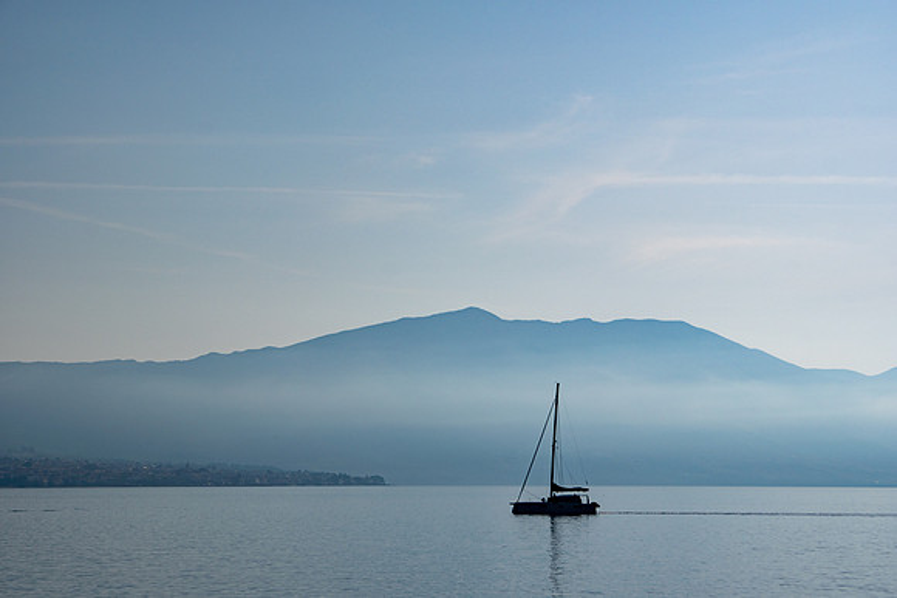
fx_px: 2355
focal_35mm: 94
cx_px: 448
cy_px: 299
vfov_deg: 14.5
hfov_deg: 21.6
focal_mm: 63
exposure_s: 1/3200
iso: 100
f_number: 8
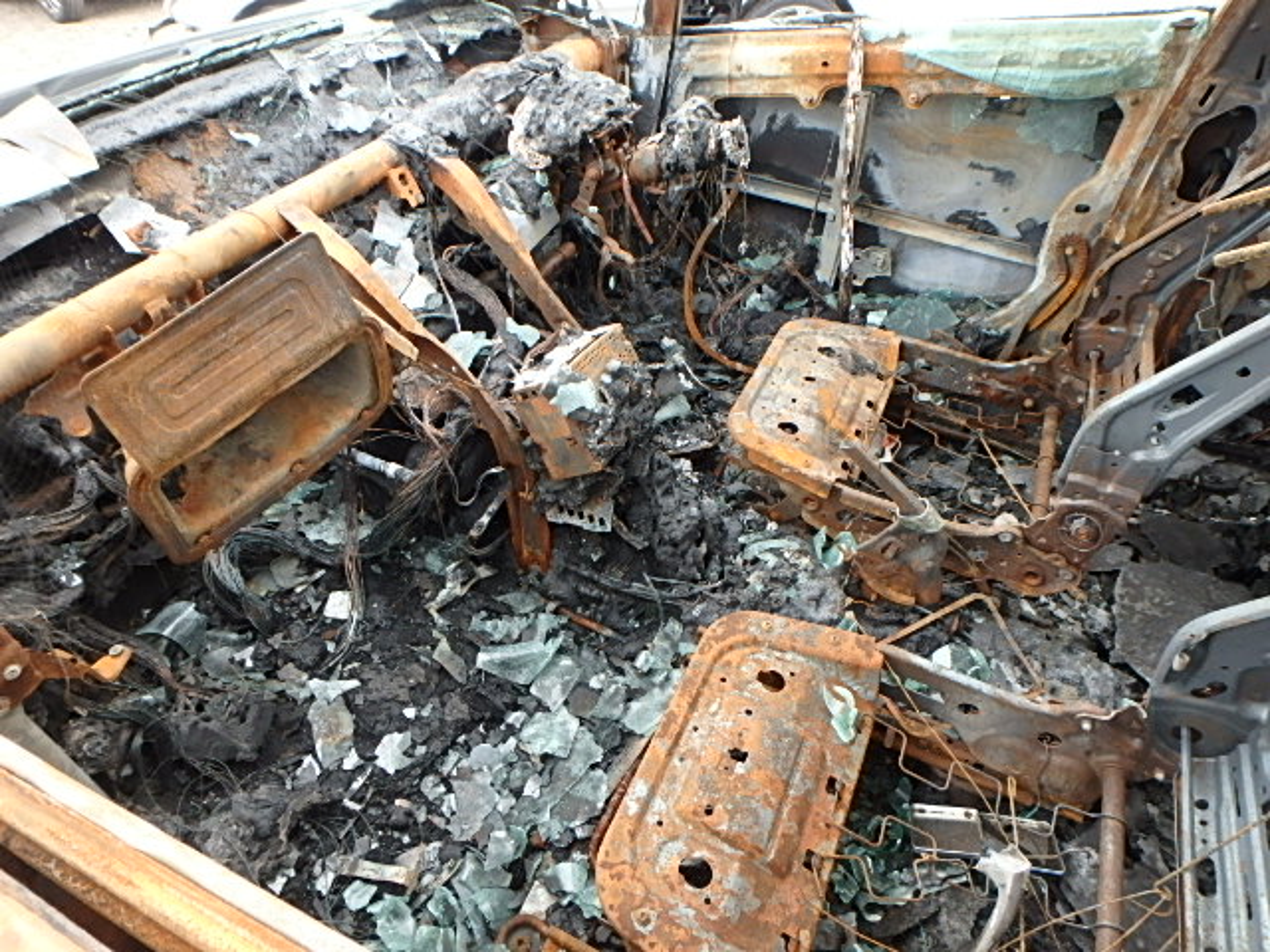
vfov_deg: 63.4
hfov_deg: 79.0
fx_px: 770
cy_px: 476
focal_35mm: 21
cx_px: 635
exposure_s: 1/60
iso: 200
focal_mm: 3.7
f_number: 3.5
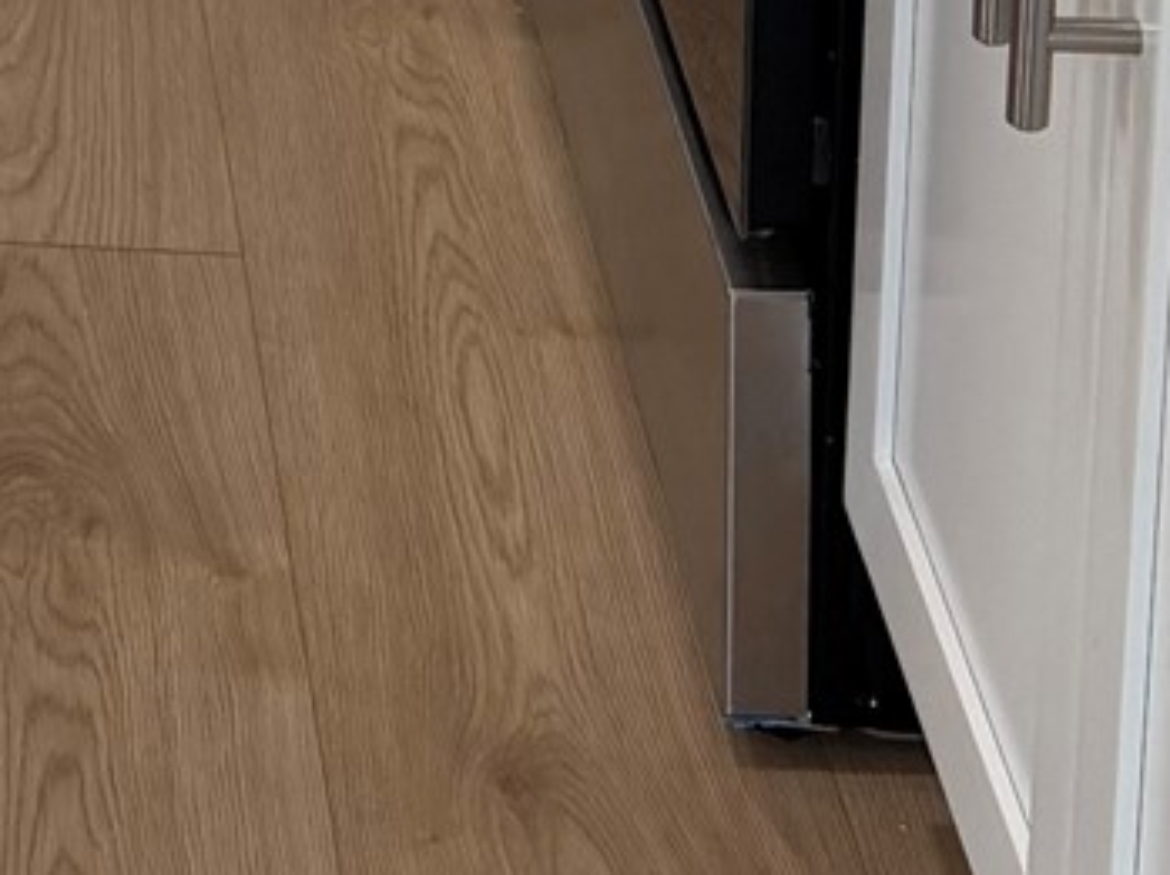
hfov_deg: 13.0
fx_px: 4761
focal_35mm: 141
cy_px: -1455
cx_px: -754
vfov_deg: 9.1
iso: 125
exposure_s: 1/120
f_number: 1.78
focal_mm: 6.76
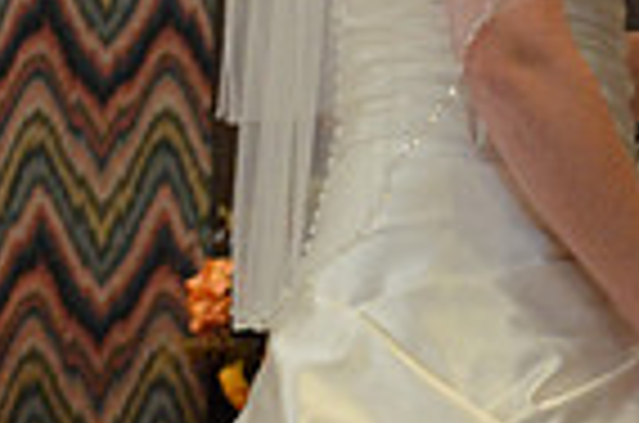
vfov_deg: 3.2
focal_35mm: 428
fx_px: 7580
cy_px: 14
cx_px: 904
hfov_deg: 4.8
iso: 2000
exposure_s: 1/60
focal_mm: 70
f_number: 5
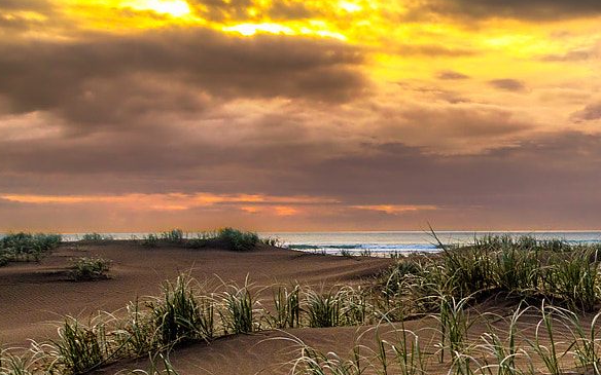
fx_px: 1097
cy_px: 231
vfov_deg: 19.4
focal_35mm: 67
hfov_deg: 26.9
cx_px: 733
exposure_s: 1/400
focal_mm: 16
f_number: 5
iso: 100
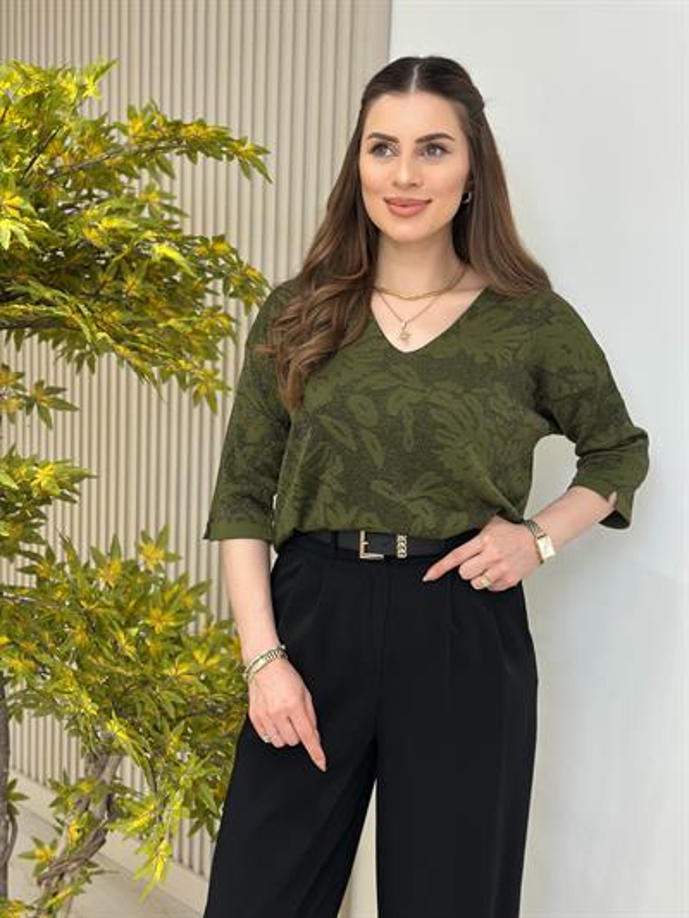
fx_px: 1273
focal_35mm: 48
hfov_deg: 30.3
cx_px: 344
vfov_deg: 39.6
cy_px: 459
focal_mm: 6.86
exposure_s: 1/141
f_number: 1.78
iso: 80
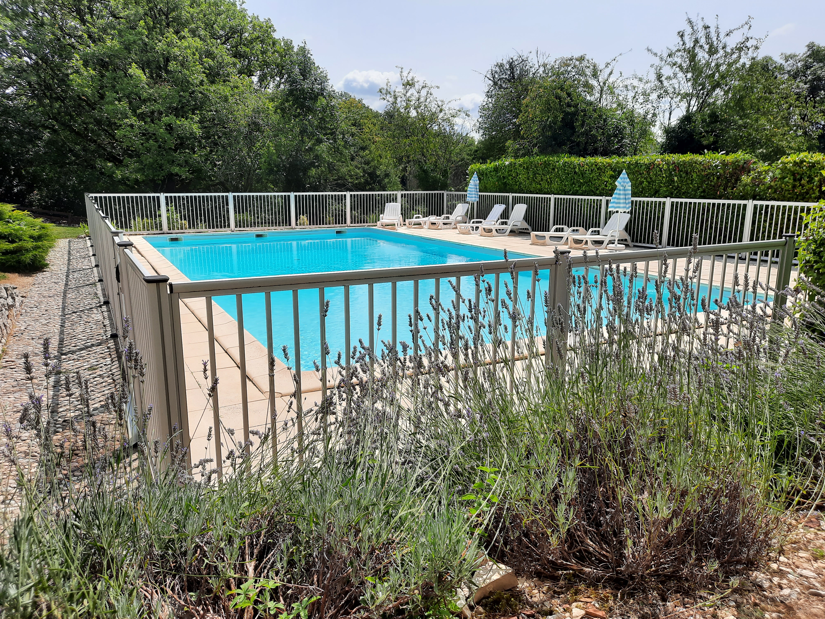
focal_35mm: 25
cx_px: 412
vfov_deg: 54.9
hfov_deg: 69.4
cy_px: 310
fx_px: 596
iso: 32
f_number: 2
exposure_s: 1/1374
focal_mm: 4.6
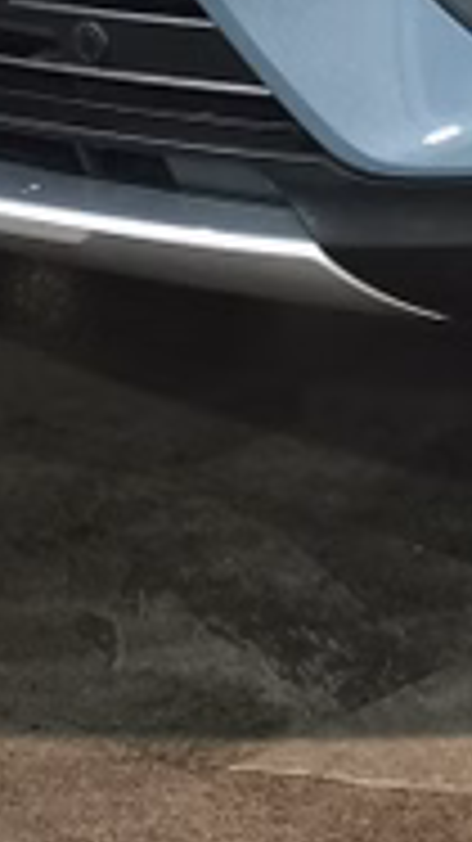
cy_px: -459
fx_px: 3320
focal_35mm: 149
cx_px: 908
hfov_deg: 7.8
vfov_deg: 13.5
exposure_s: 1/50
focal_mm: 5.58
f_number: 1.8
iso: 250
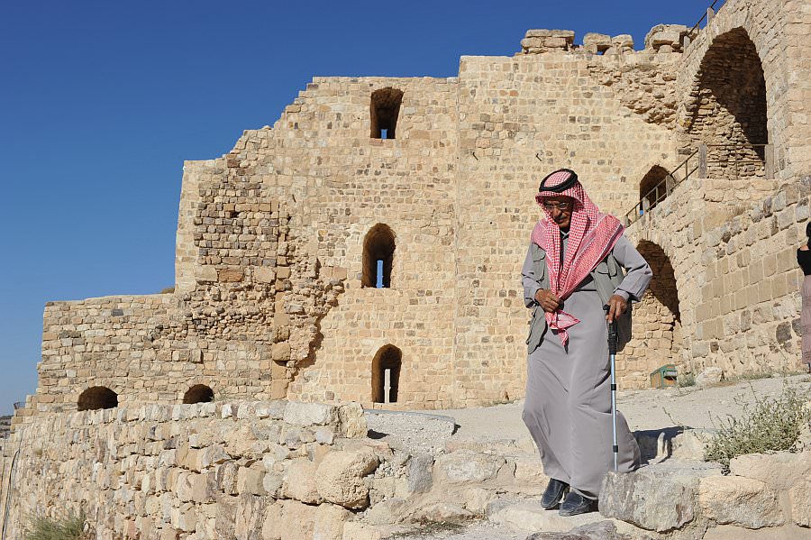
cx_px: 406
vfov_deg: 33.4
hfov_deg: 48.5
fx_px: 901
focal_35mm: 40
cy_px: 270
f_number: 10
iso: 200
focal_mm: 40
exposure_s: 1/400
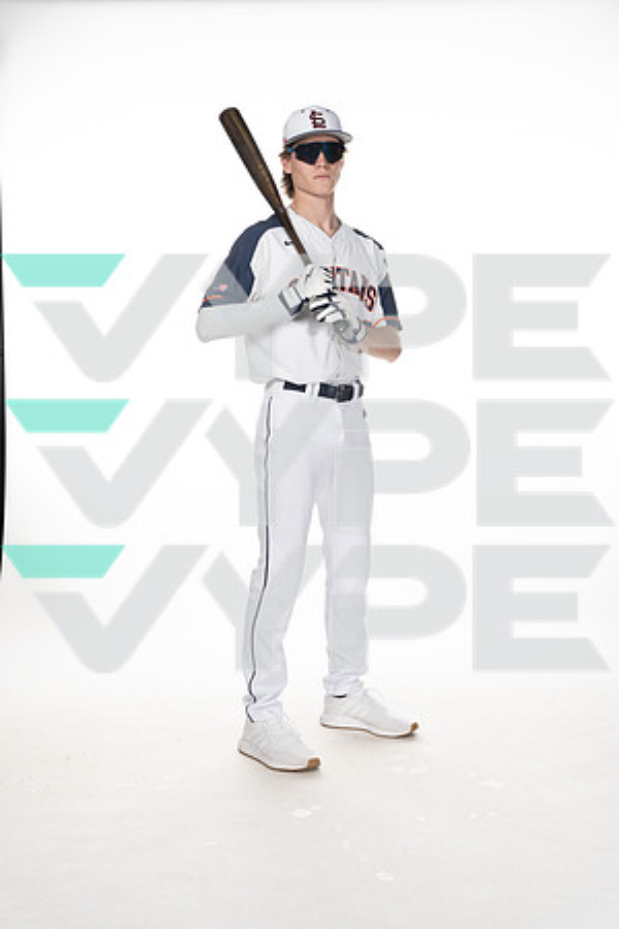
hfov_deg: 26.5
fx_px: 1315
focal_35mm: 51
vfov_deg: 38.9
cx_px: 310
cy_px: 464
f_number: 6.3
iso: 400
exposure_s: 1/250
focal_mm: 51
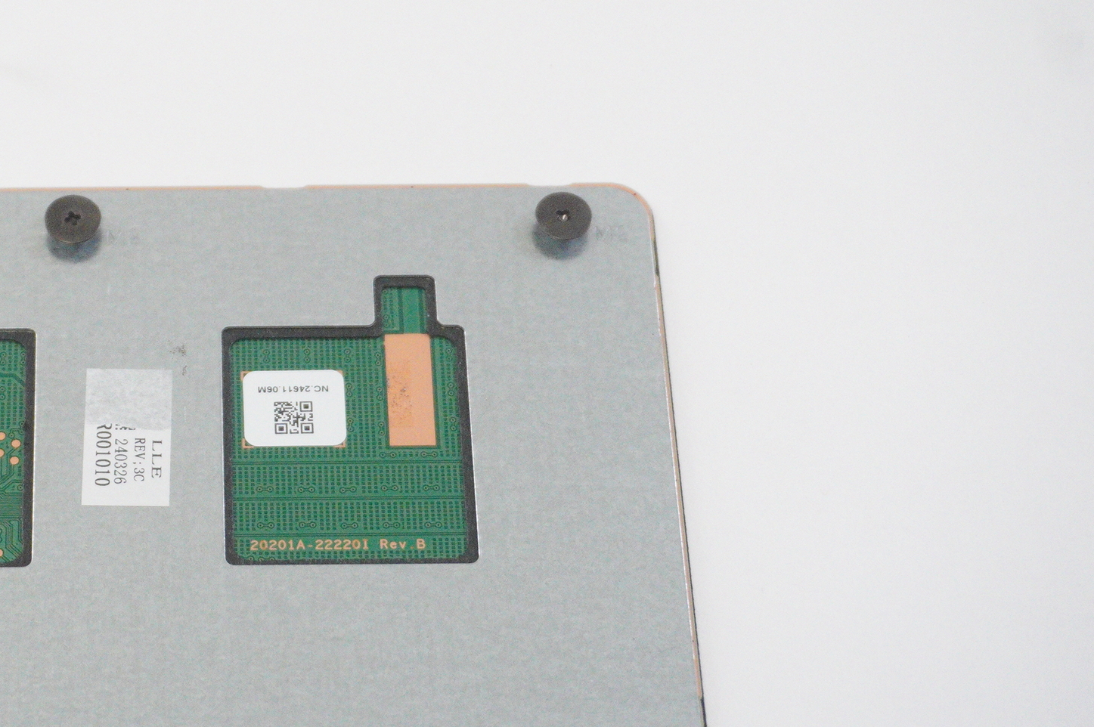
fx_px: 2910
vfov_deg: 14.2
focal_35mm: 96
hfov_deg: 21.0
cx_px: 191
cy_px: 366
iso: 5000
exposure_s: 1/250
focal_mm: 37
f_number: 5.6
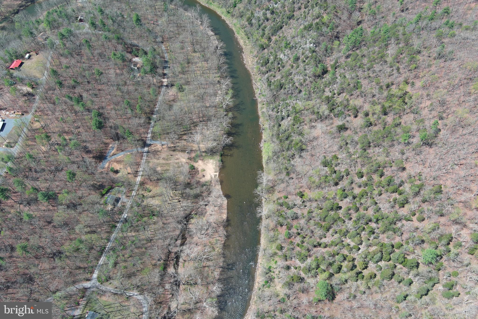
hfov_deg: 63.7
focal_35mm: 29
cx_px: 239
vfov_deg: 45.0
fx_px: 385
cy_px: 160
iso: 100
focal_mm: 10.57
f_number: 2.8
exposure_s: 1/637
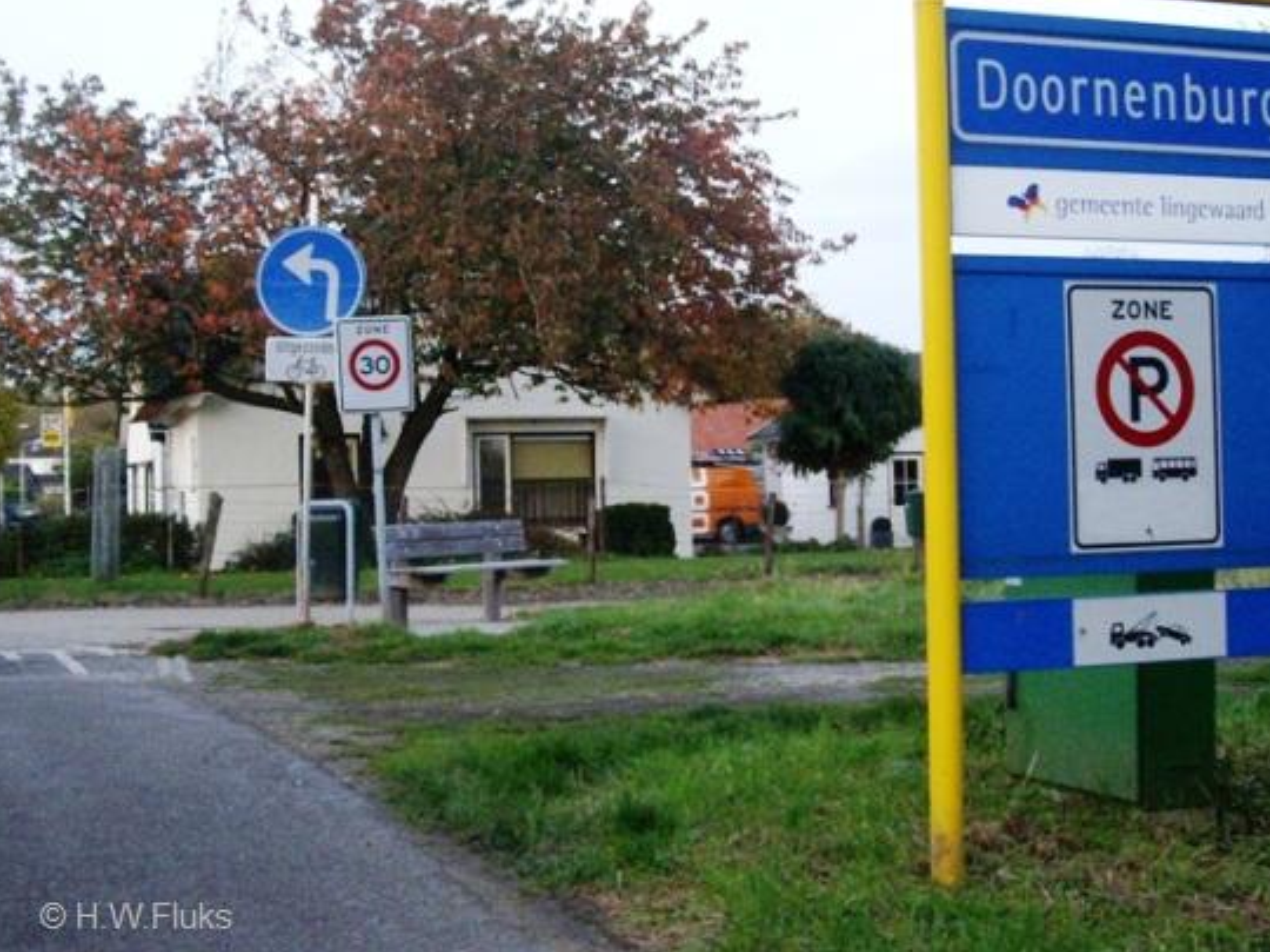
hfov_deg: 41.9
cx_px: 743
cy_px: 393
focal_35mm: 45
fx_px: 1651
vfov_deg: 32.1
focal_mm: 7.9
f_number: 2.8
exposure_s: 1/60
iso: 400
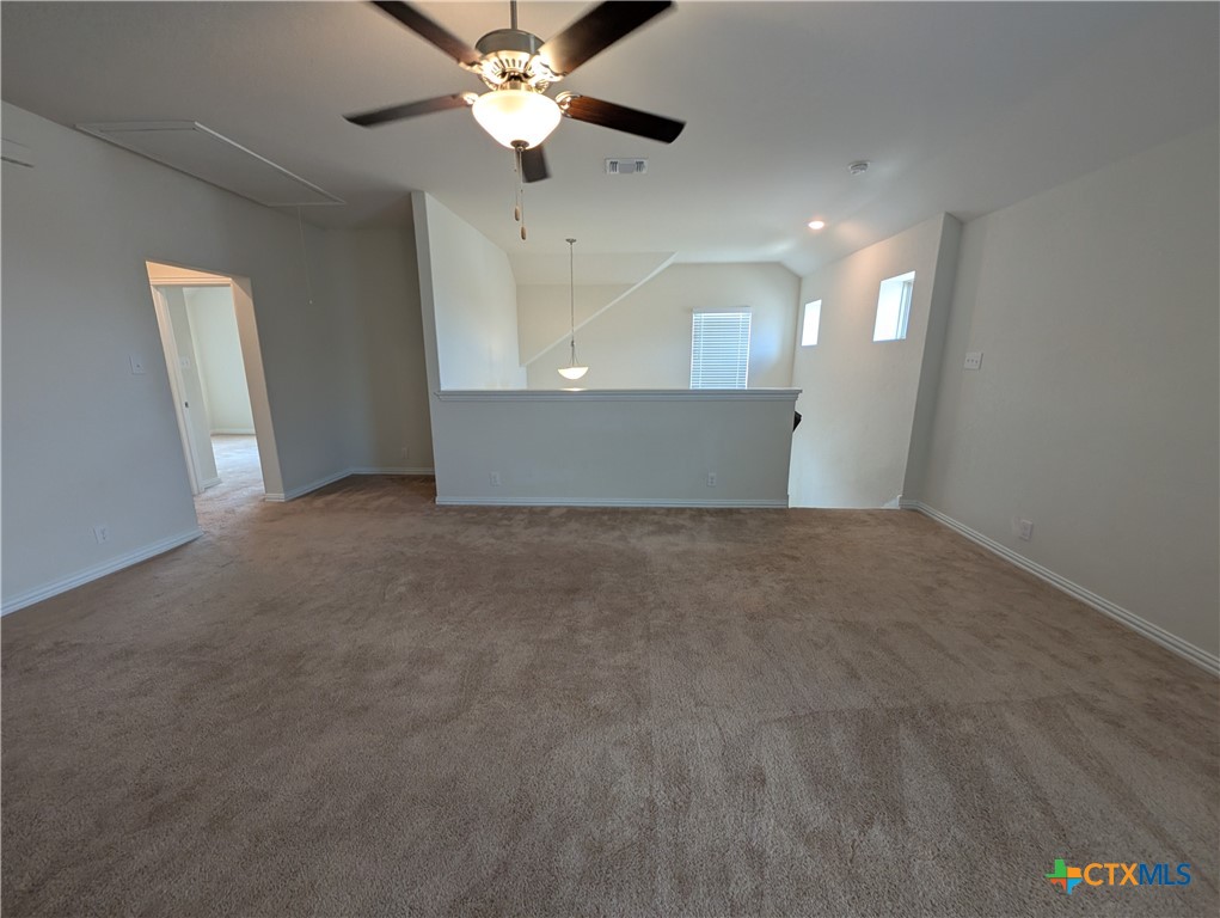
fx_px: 423
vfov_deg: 94.6
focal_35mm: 12
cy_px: 459
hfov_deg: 110.5
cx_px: 610
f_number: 1.7
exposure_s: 1/120
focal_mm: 2.02
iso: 116
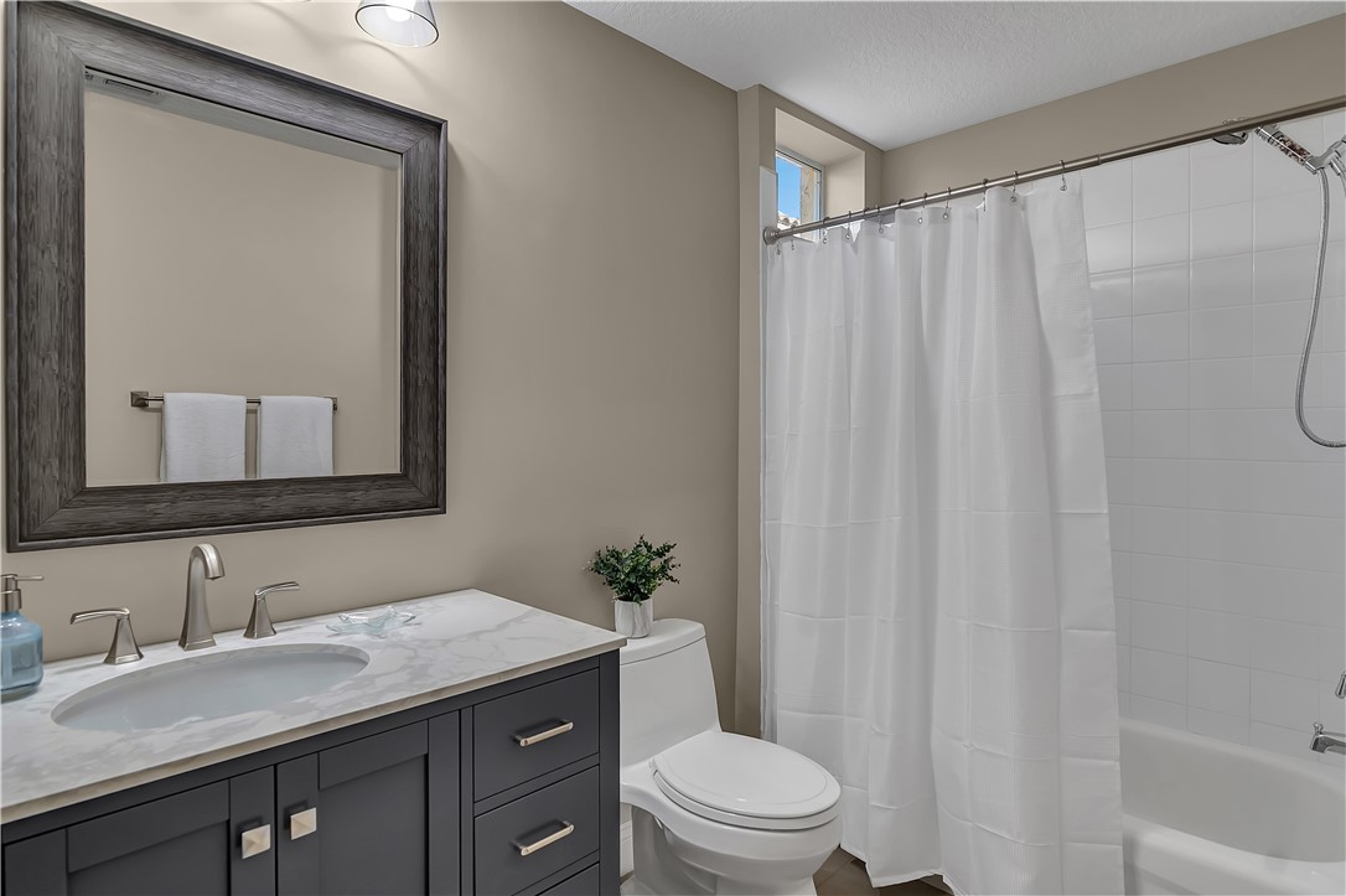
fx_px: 673
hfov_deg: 90.0
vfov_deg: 67.3
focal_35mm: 18
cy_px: 448
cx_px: 673
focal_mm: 12
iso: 320
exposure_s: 1/20
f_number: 6.3
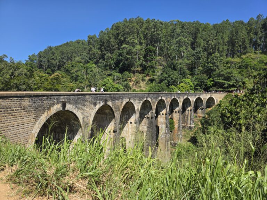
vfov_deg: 58.9
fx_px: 177
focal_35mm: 23
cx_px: 134
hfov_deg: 73.9
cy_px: 100
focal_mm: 6.3
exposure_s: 1/4650
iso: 80
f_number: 1.7
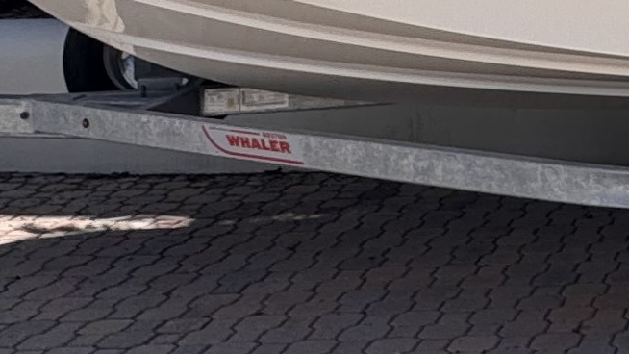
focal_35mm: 94
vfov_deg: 12.4
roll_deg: +1.3
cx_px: 874
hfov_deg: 20.3
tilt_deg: -1.2
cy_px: -145
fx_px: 1568
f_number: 2.2
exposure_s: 1/2146
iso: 40
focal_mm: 2.22
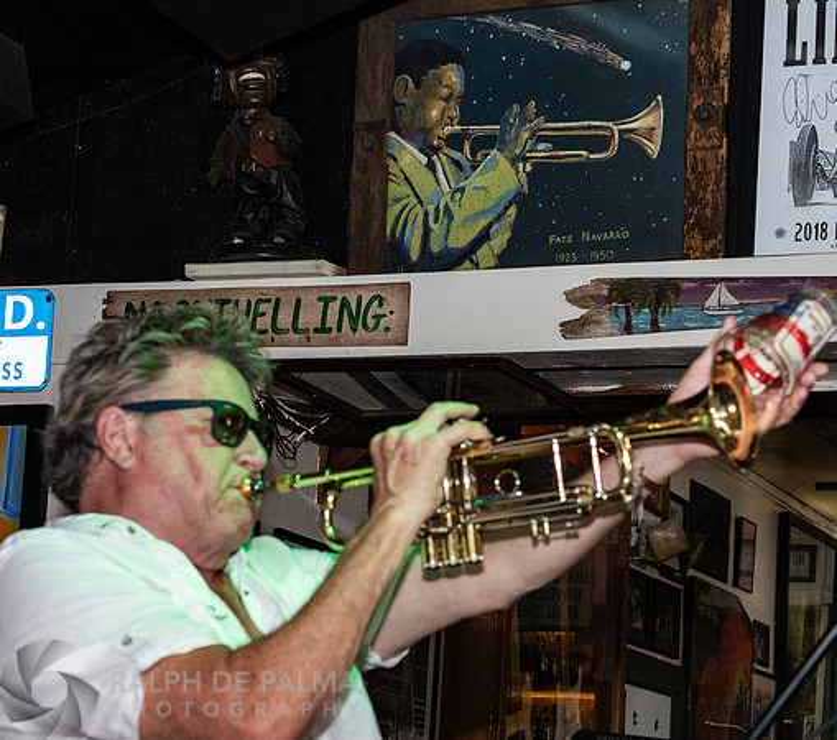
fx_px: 2399
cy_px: 424
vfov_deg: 17.5
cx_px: 474
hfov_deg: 19.8
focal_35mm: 93
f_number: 5
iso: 1600
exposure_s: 1/160
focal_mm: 50
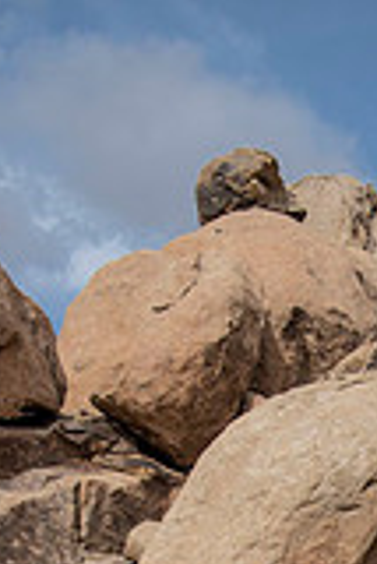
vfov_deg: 21.2
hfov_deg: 15.1
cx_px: 472
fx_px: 1364
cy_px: 733
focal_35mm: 87
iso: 100
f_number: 4
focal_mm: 31
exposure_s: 1/1600
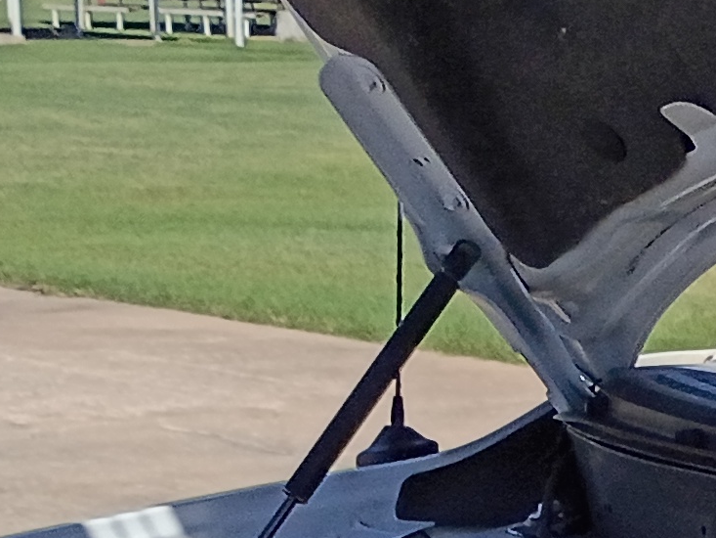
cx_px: 1050
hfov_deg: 11.7
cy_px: 1104
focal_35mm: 162
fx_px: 3351
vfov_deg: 8.6
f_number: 1.8
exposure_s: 1/1730
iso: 106
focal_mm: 4.27
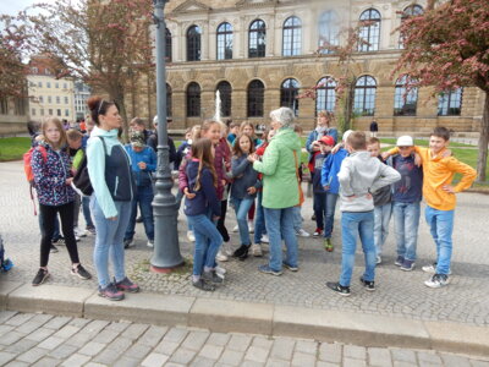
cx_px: 244
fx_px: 353
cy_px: 184
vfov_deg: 54.9
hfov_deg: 69.4
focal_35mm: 25
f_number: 3.7
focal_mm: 4.5
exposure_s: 1/320
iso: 125
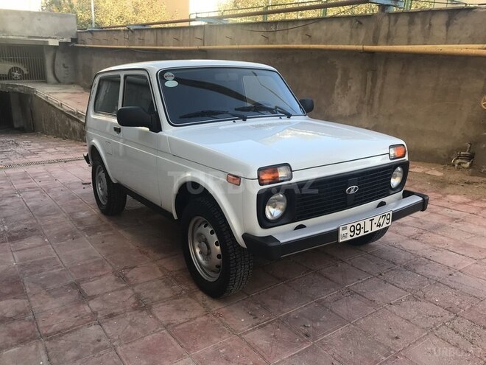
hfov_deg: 63.4
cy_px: 182
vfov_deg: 49.7
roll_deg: -3.0
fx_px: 393
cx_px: 243
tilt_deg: -17.1
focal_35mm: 28
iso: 20
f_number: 1.8
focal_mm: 3.99
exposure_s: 1/348
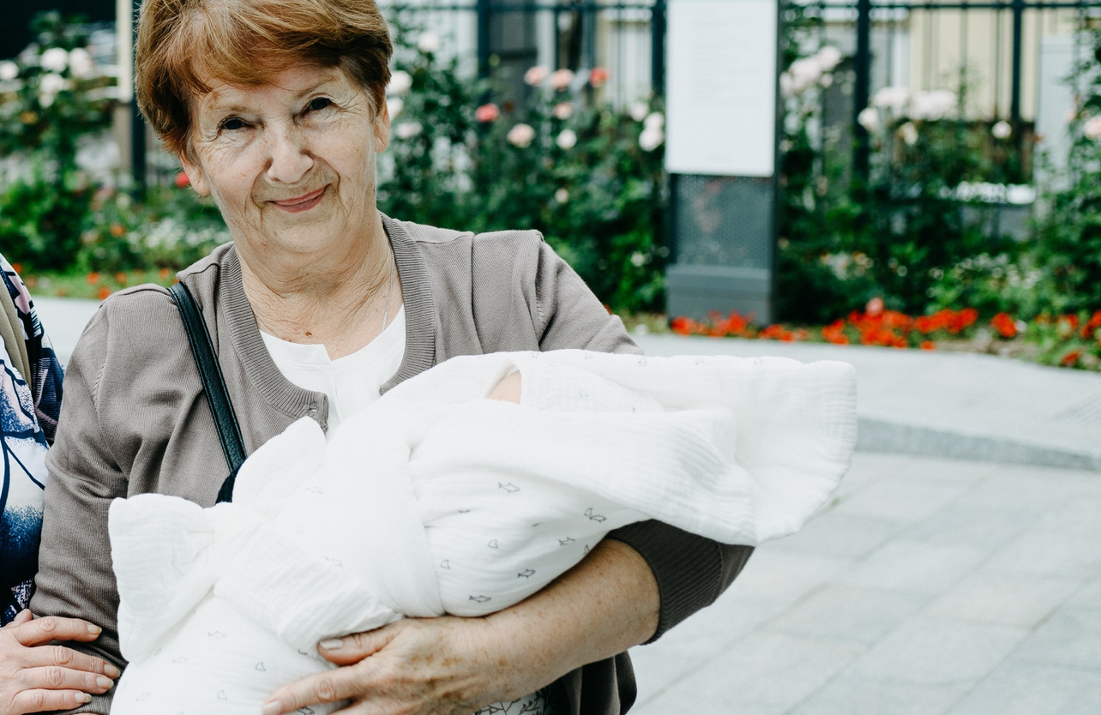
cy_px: 240
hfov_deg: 24.8
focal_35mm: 79
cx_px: 35
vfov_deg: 16.9
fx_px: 2397
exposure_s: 1/800
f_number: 3.2
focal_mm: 35
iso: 100
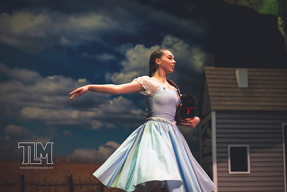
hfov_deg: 28.8
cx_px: 144
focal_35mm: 70
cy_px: 96
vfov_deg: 19.5
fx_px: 558
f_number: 2.8
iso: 1250
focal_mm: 70
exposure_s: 1/250
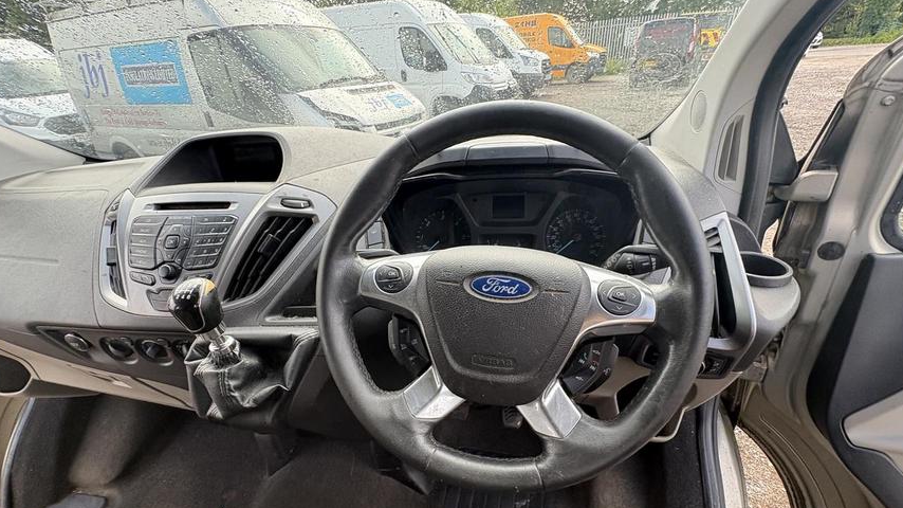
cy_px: 302
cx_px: 462
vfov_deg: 66.5
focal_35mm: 16
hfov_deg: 99.4
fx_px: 383
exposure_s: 1/138
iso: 80
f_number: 2.2
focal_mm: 2.22
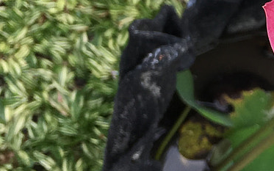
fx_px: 986
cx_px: 447
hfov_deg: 14.4
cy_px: 131
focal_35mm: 132
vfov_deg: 9.9
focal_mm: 4.15
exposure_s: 1/481
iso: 25
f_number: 2.2
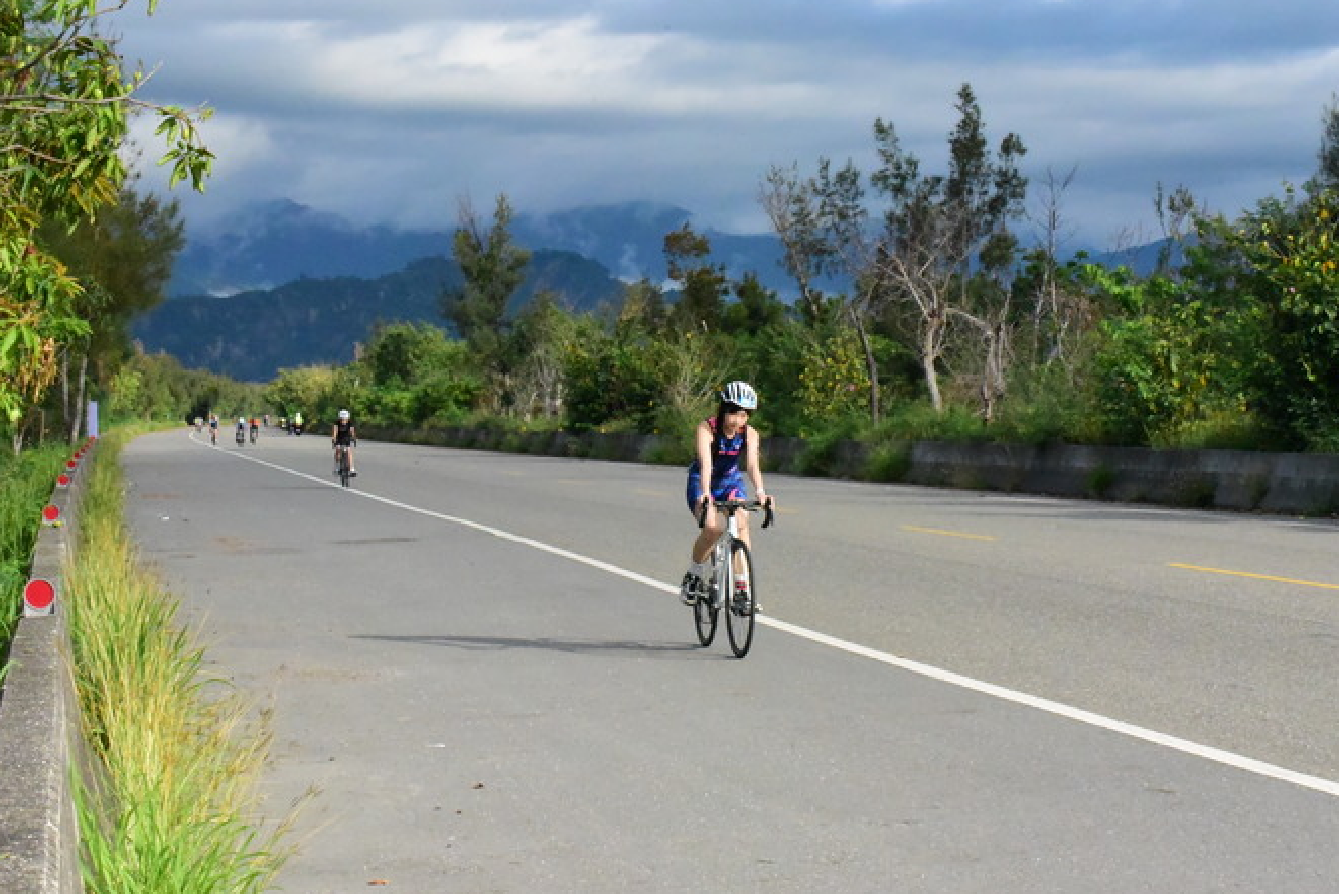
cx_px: 763
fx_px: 3274
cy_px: 432
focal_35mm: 88
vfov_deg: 15.5
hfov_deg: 23.1
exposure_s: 1/4000
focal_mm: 75
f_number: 22
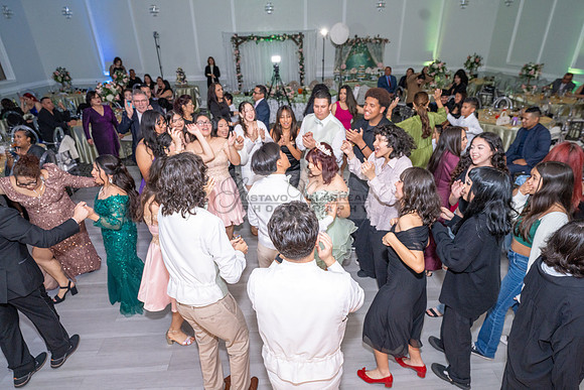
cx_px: 292
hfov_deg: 82.6
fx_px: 333
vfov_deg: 60.7
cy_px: 195
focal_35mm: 20
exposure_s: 1/160
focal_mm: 20.5
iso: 1250
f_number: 4
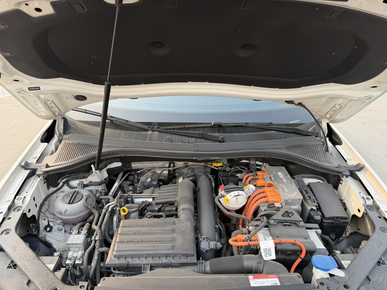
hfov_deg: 71.6
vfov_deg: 56.8
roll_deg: -1.1
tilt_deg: -28.3
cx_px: 194
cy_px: 145
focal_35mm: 24
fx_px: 268
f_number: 1.78
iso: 80
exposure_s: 1/360
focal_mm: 6.76
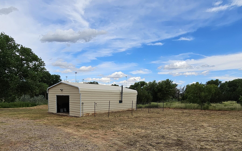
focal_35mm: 23
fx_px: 152
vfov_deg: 50.7
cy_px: 114
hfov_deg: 76.8
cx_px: 105
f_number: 2.2
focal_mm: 2.2
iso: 50
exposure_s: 1/2302
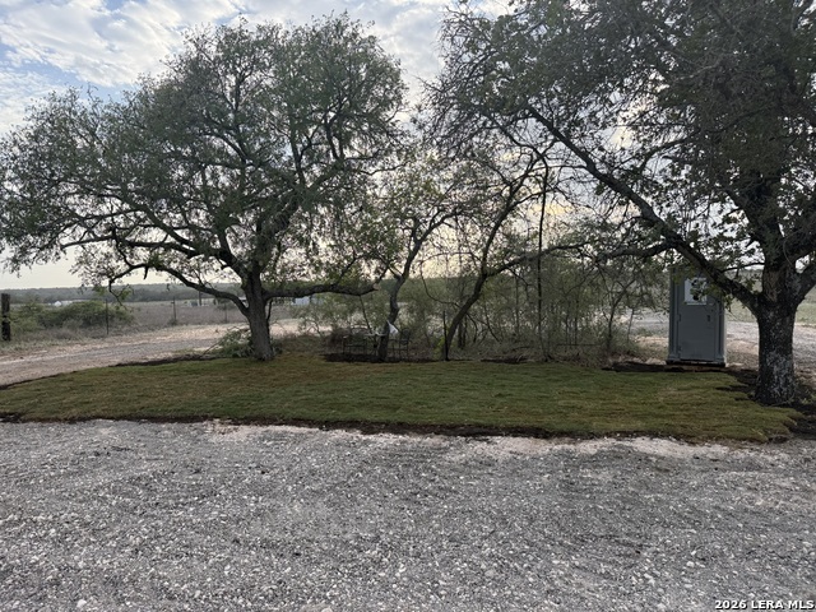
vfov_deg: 56.8
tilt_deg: +0.1
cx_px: 408
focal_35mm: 24
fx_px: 566
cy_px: 306
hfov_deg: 71.6
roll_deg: +2.1
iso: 100
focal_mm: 6.76
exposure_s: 1/1211
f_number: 1.78
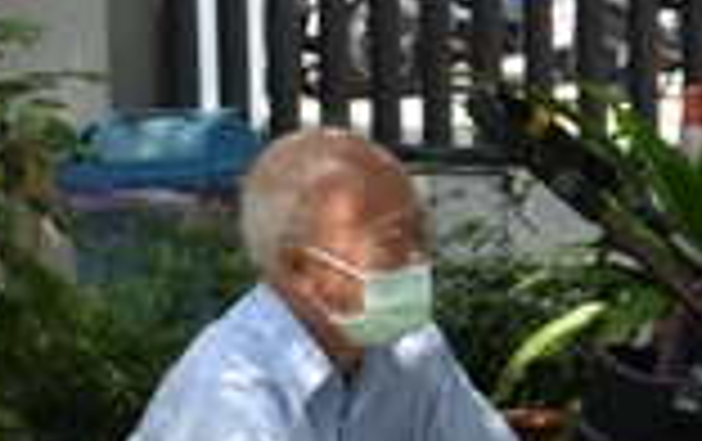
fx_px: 4541
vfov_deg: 5.6
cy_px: 382
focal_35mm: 237
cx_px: 1678
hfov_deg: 8.2
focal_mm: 30
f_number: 8
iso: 220
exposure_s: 1/250
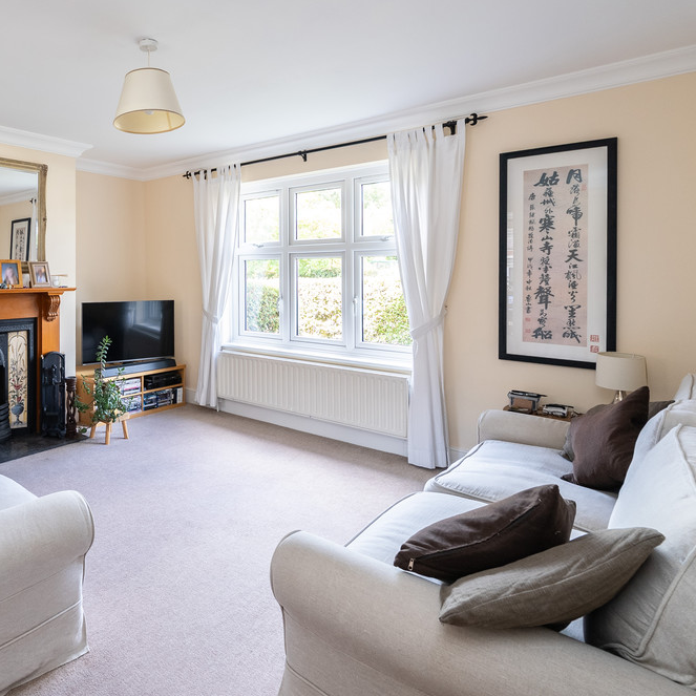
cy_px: 341
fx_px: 478
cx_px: 167
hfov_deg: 67.2
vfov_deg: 72.1
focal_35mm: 21
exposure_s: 1/20
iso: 500
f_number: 7.1
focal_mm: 16
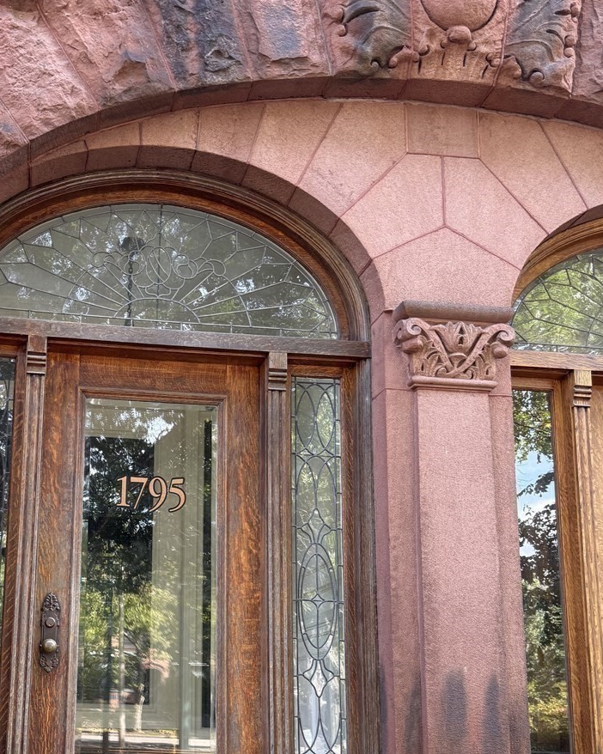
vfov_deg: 43.8
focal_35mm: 41
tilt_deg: +11.4
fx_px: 915
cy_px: 535
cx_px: 118
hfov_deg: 35.3
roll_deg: -2.5
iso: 100
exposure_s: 1/121
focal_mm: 6.76
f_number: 1.78
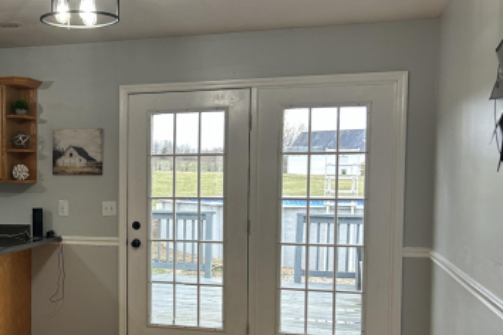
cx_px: 70
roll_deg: +0.2
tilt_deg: -3.3
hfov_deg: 36.9
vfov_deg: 26.4
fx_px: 713
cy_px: 214
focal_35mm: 51
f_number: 1.5
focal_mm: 5.7
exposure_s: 1/121
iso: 80
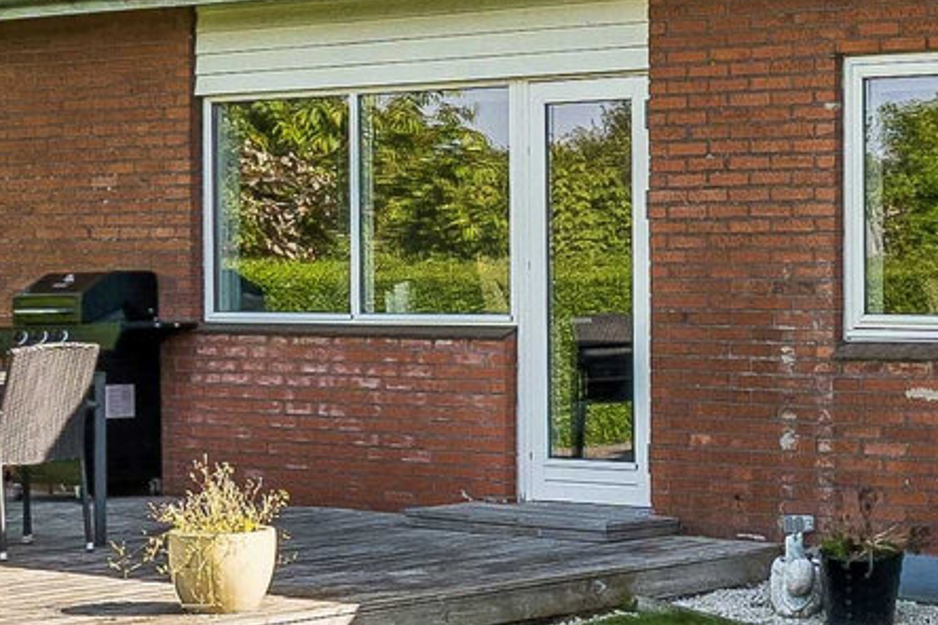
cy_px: 274
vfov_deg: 12.3
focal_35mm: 111
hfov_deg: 17.5
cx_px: 1130
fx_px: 2902
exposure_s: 1/200
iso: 200
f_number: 8
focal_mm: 16.5
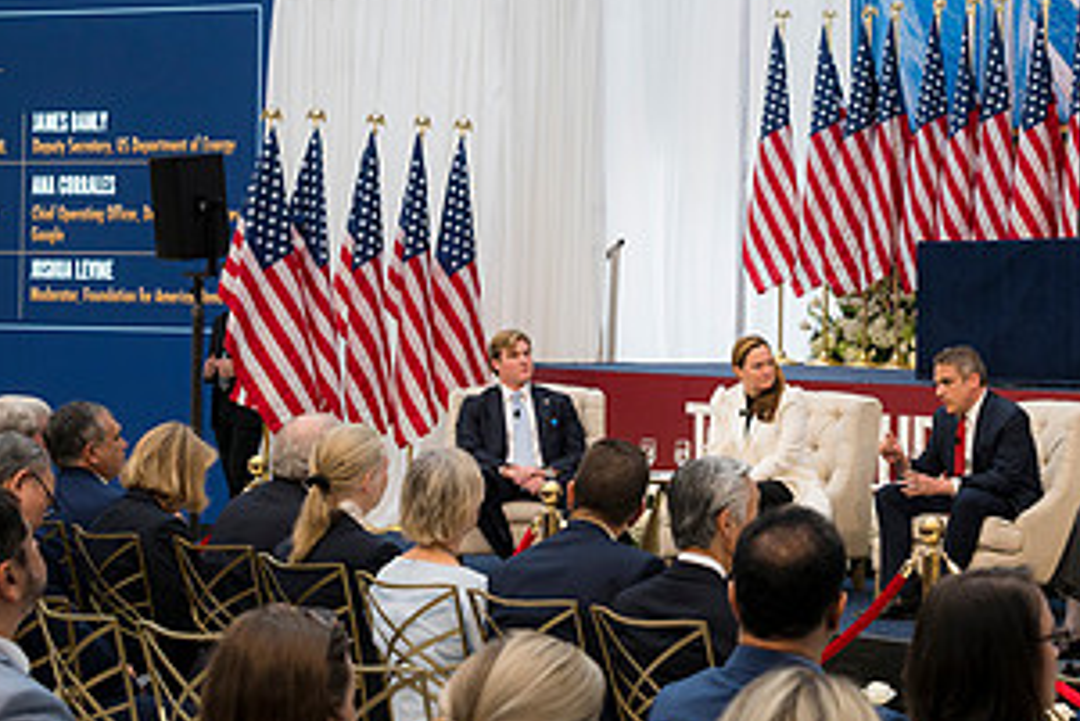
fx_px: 2311
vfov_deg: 17.7
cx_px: 1030
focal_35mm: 77
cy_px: 292
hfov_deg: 25.3
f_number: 4
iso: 360
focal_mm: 40
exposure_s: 1/160
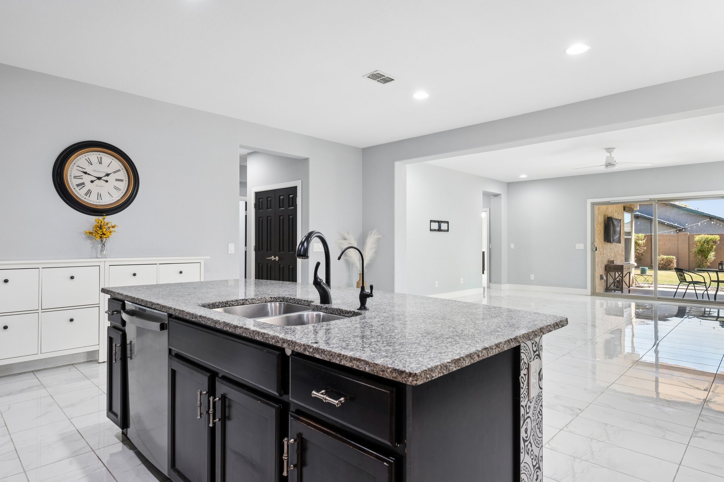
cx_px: 362
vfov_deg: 60.7
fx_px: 412
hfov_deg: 82.6
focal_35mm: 20
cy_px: 241
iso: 320
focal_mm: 20.5
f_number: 8
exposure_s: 1/8
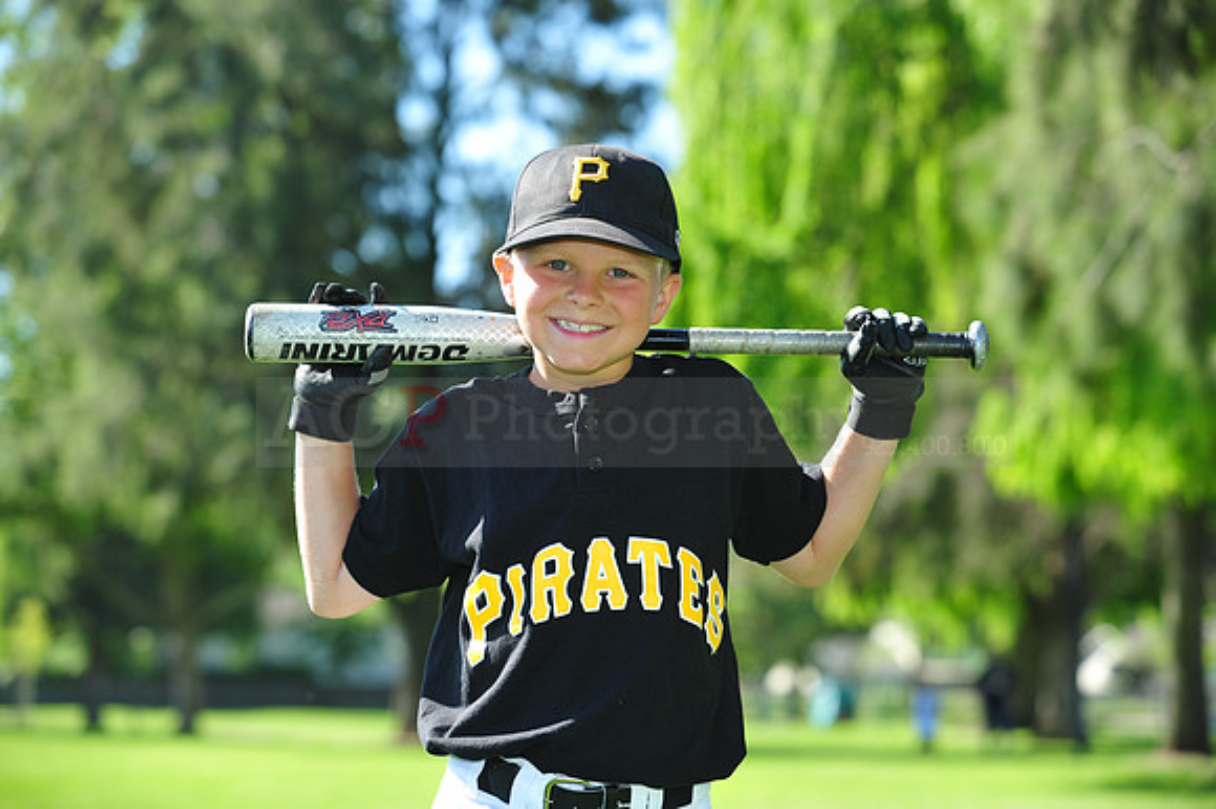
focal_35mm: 100
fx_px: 3376
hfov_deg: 20.4
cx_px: 608
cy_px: 404
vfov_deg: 13.7
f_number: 5
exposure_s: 1/320
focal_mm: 100
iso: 200
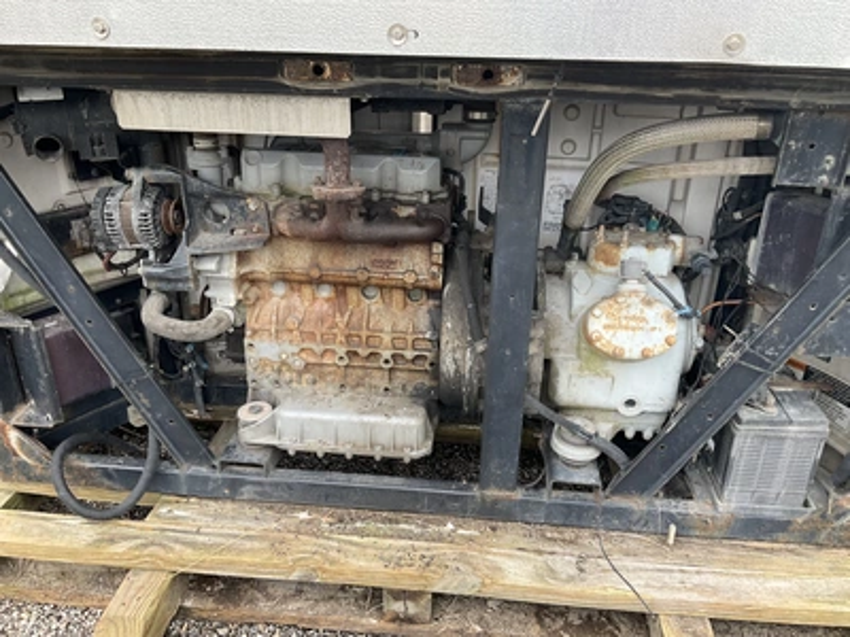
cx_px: 425
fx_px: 712
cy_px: 318
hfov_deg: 61.7
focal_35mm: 29
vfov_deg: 48.2
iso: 20
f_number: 1.8
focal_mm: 3
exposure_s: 1/188
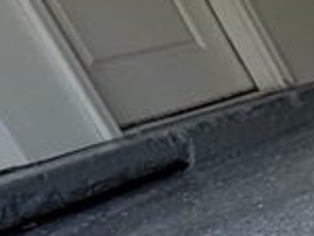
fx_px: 1018
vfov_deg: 13.0
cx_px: 1032
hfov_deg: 10.2
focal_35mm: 112
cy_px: 261
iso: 50
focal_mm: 2.22
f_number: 2.2
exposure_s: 1/121
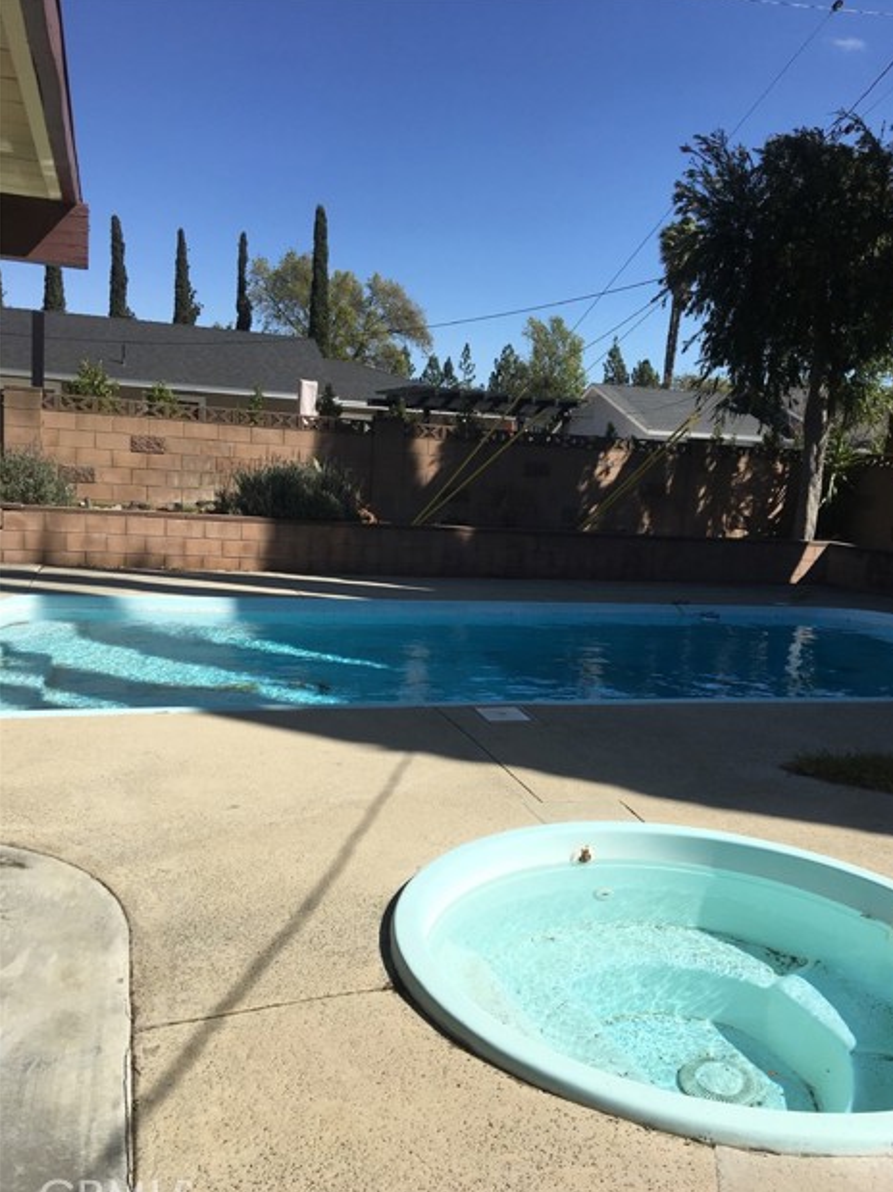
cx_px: 460
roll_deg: -3.5
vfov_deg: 60.0
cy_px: 609
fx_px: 1032
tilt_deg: -7.6
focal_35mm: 30
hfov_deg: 46.8
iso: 25
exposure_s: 1/2331
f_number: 2.2
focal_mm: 4.15
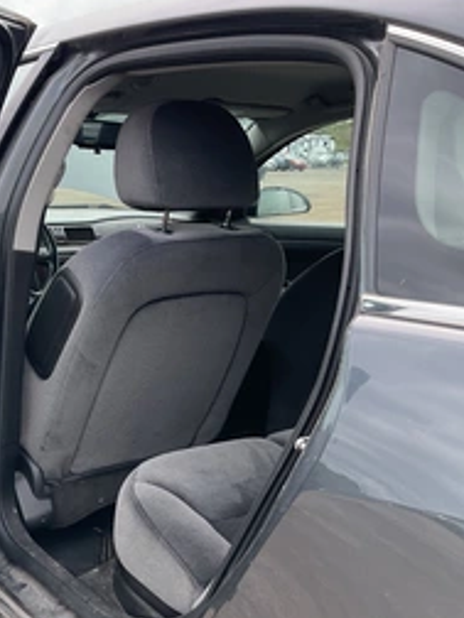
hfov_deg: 29.7
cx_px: 15
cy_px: 336
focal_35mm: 46
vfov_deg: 41.2
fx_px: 822
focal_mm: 3
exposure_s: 1/281
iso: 25
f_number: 1.8
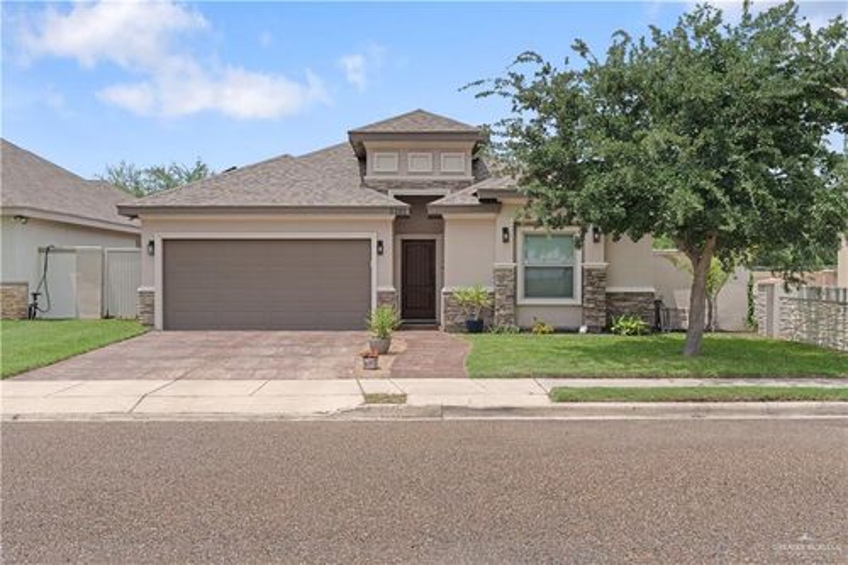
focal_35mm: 35
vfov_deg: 37.8
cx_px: 424
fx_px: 824
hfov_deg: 54.5
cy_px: 282
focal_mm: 35
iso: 125
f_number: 6.3
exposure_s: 1/125
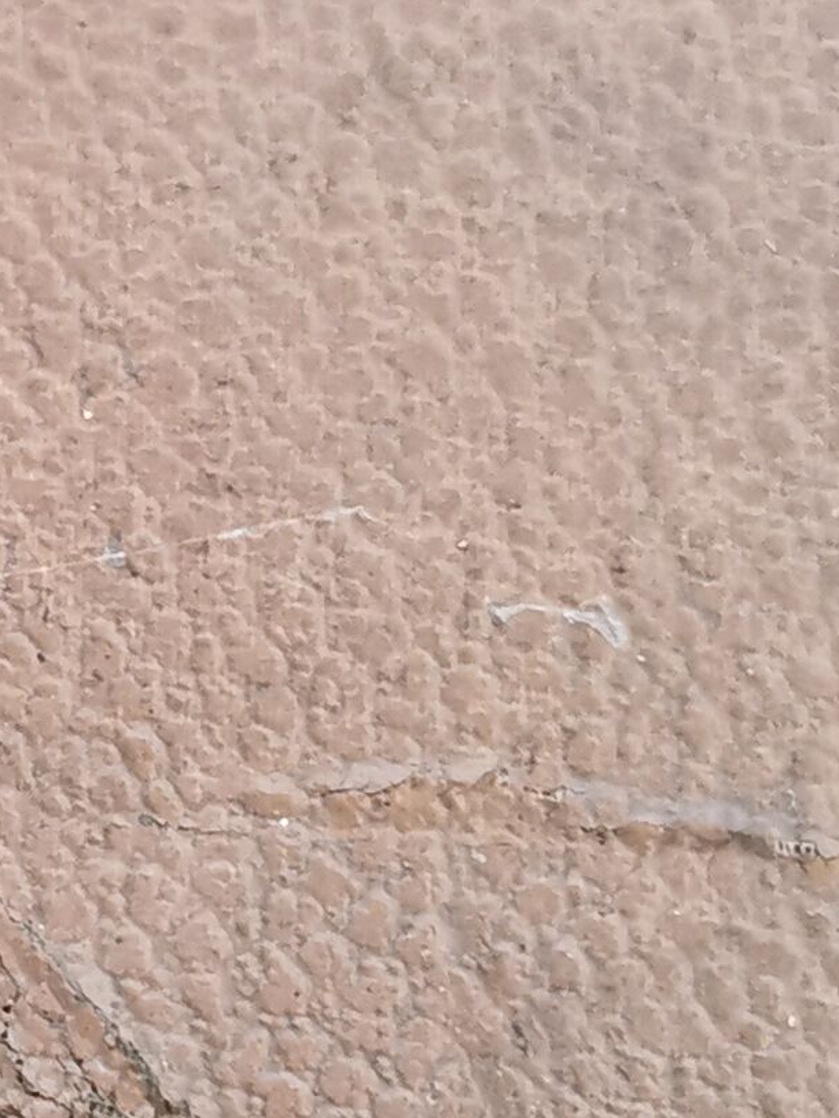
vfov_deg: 16.1
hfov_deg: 12.0
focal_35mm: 121
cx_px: -173
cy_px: 986
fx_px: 3908
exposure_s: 1/40
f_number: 1.6
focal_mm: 5.56
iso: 500
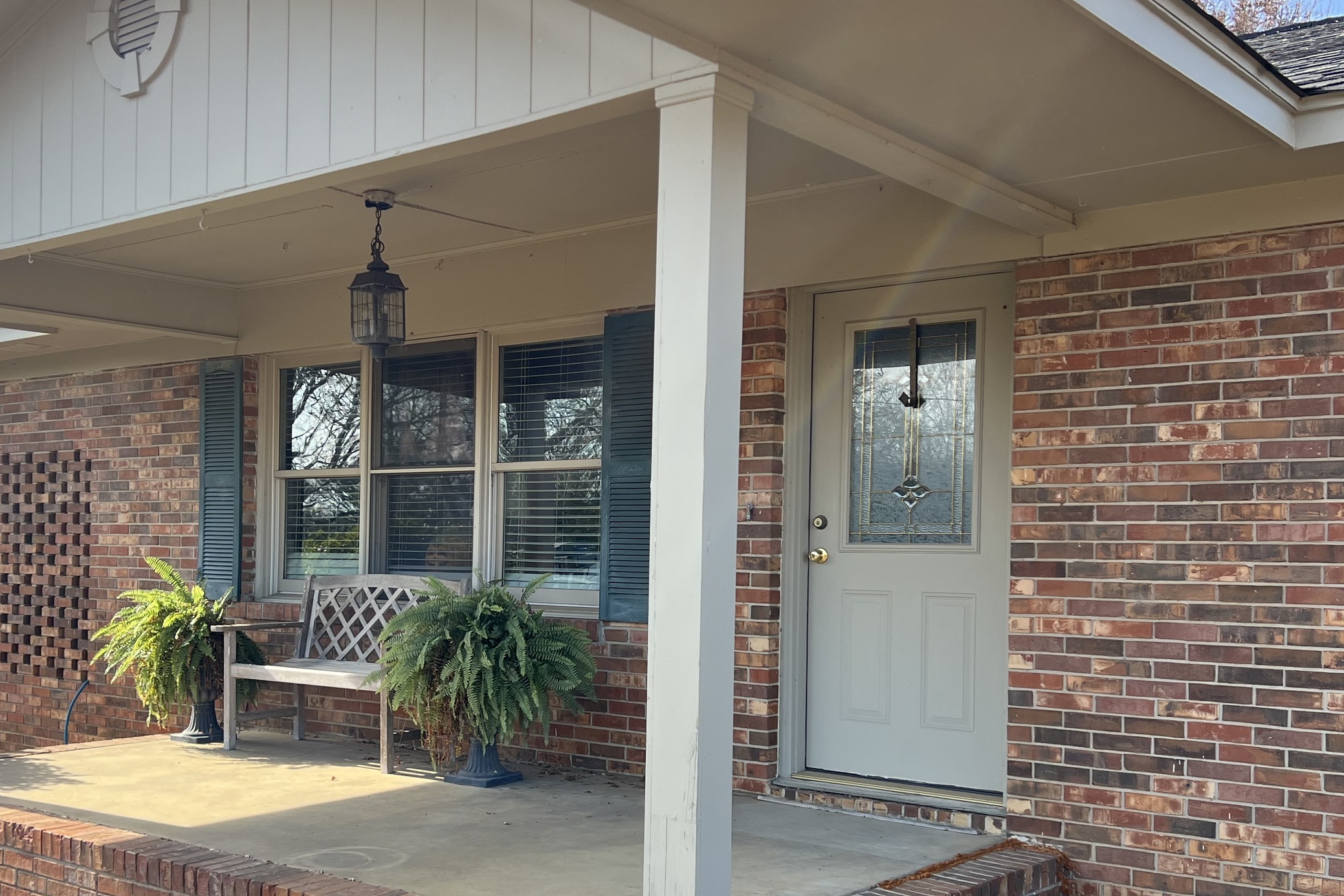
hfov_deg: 48.1
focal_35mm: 40
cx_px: 513
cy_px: 581
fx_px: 1493
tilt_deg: -0.5
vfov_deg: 33.2
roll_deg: -1.0
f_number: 1.5
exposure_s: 1/748
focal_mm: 5.7
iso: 50
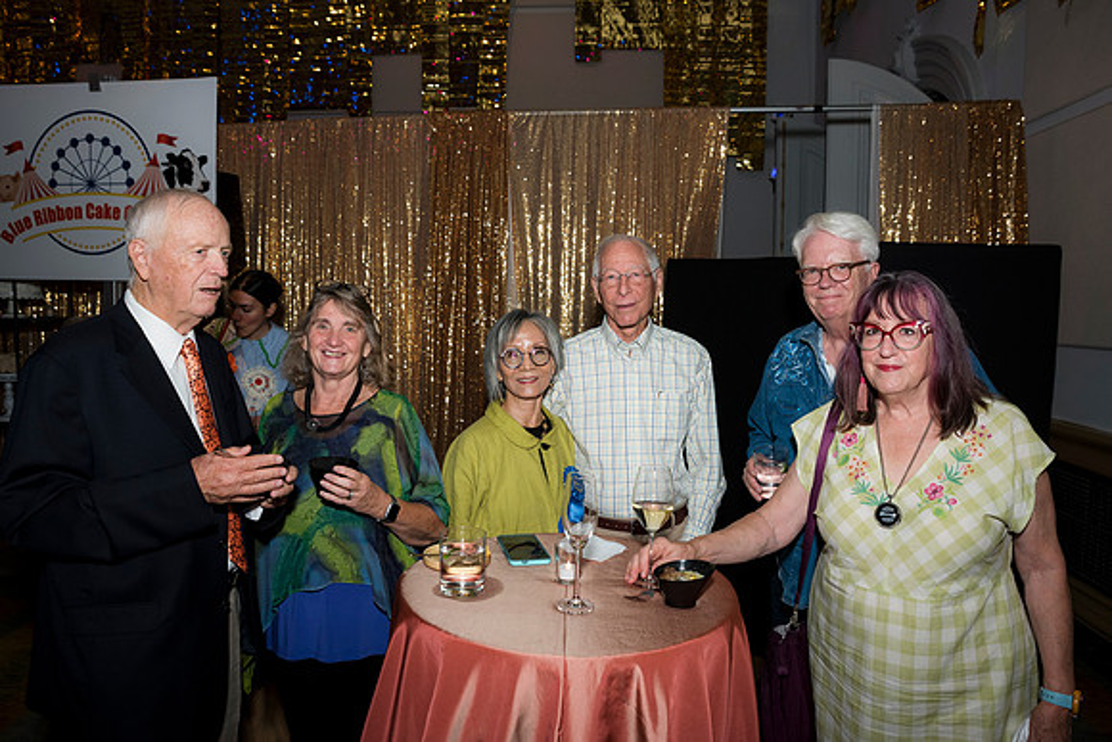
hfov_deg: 72.4
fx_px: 760
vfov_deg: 52.0
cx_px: 556
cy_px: 371
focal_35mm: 25
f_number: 5.6
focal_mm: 24
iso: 800
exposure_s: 1/160
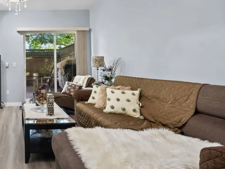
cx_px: 21
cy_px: 62
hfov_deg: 60.4
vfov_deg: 56.3
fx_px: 155
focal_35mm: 24
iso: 250
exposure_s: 1.3
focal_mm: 9
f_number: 9
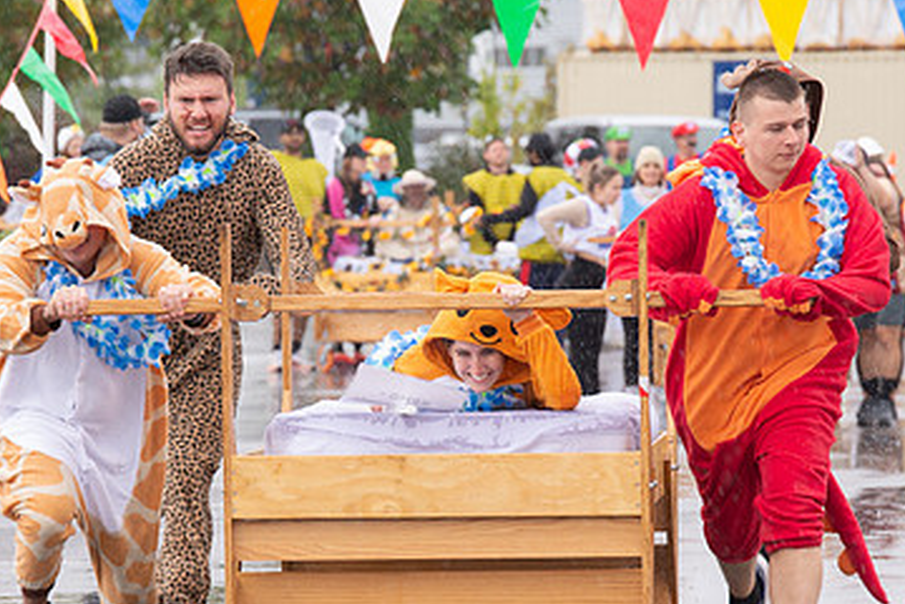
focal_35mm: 399
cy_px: 494
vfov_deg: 3.4
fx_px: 10030
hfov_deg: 5.2
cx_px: 426
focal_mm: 200
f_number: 7.1
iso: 800
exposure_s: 1/400
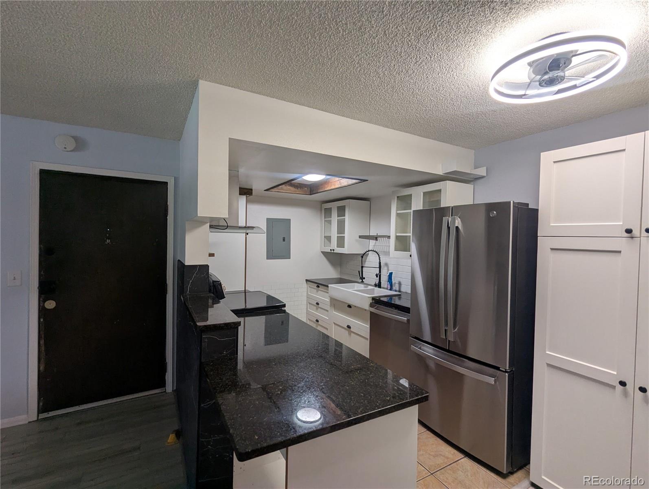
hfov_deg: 94.4
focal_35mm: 16
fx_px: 300
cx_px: 324
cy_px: 244
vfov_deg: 78.2
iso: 44
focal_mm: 2.35
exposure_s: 1/43.8
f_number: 2.2
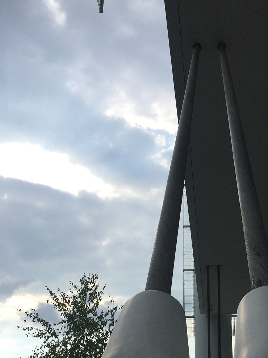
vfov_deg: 39.3
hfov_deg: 30.3
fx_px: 485
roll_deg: +0.9
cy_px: 272
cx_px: 204
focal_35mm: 47
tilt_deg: +19.4
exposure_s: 1/2639
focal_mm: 4.15
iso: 32
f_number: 2.2
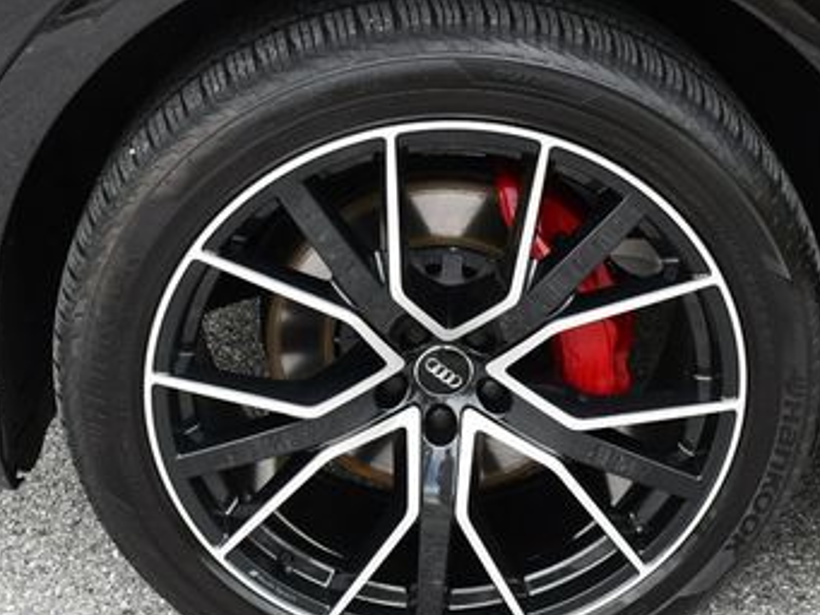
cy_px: 356
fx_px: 1540
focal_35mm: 65
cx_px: 409
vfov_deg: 22.6
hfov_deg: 29.8
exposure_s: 1/250
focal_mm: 18
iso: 250
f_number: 5.6
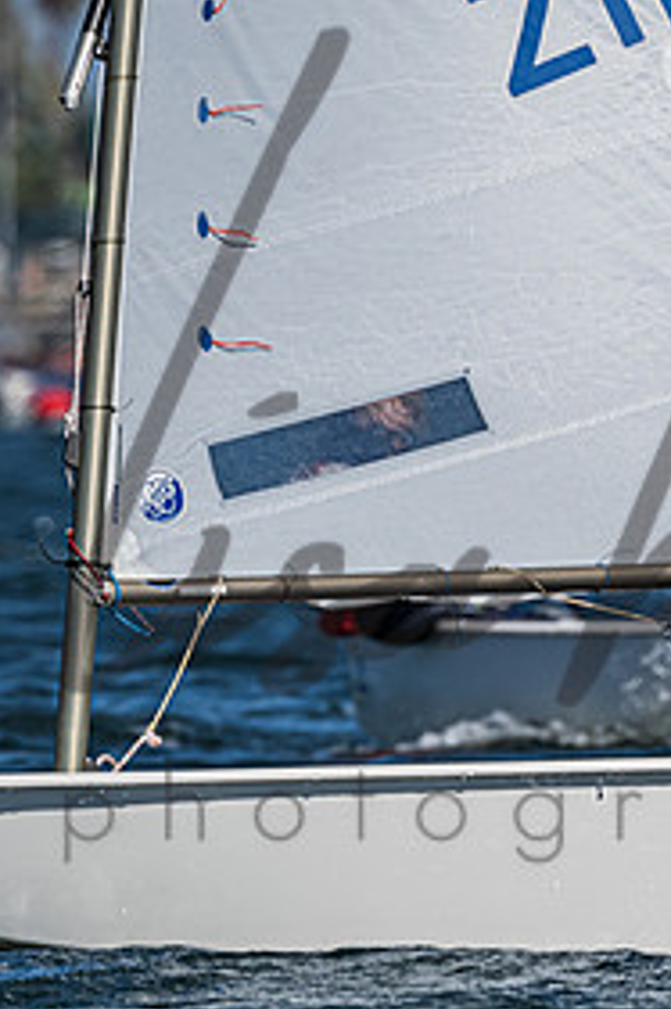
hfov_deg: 1.3
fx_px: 29306
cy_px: 534
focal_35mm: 1047
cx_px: 1101
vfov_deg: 2.0
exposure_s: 1/1250
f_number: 9
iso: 320
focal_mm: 400
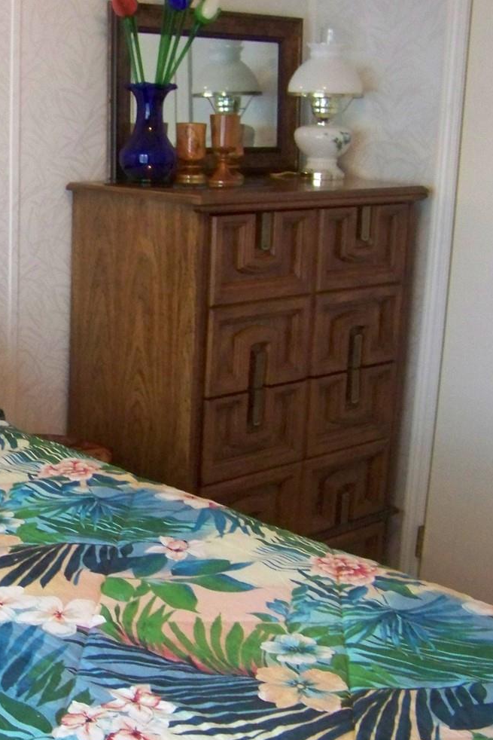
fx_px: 1253
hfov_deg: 21.3
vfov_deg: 32.9
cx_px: -32
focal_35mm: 61
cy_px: 391
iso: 400
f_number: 2.8
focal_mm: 5.85
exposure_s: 1/30
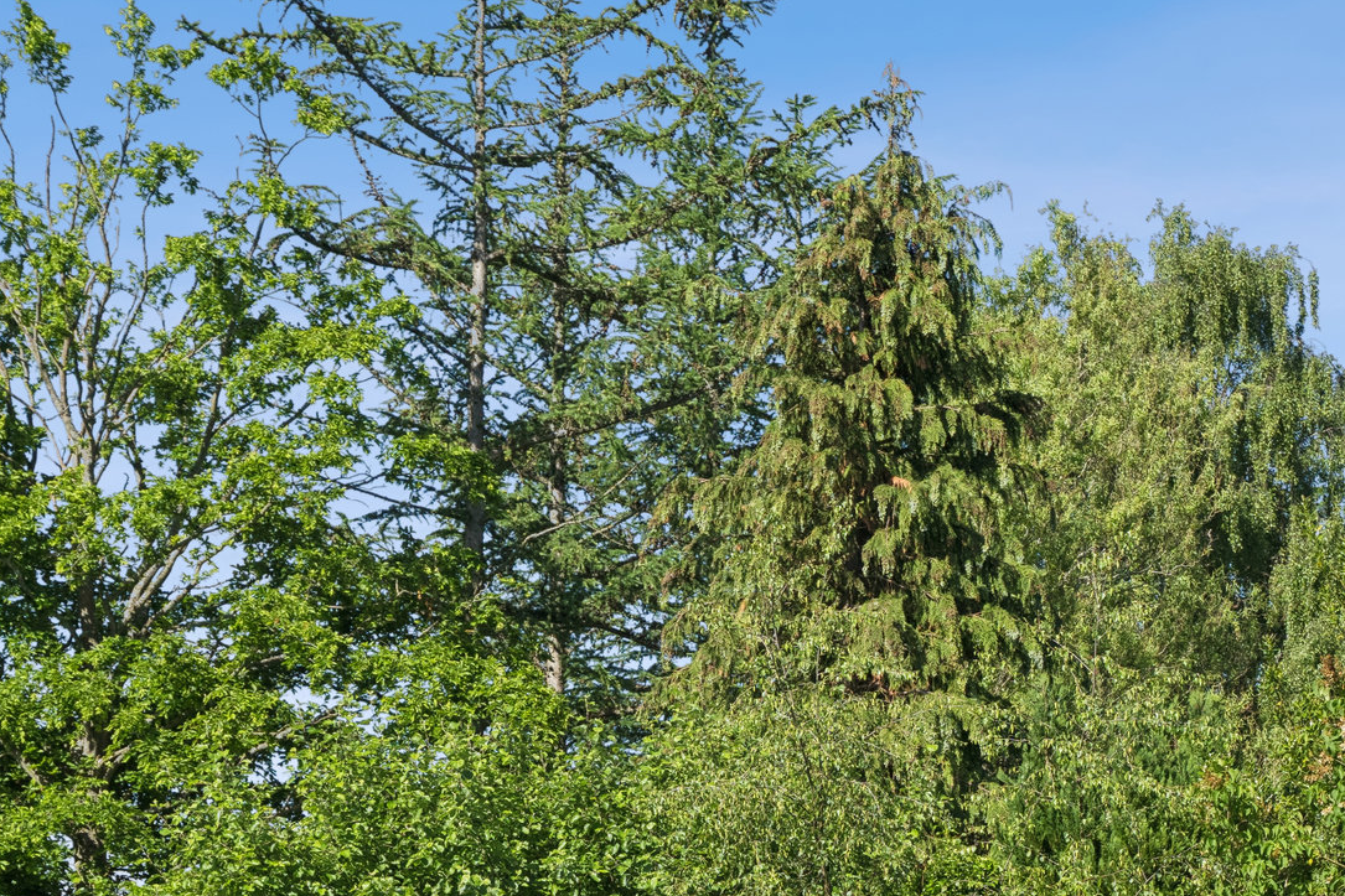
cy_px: 1177
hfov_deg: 21.2
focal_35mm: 94
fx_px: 3511
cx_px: 1196
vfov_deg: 14.0
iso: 400
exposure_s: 1/1600
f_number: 5.6
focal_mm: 34
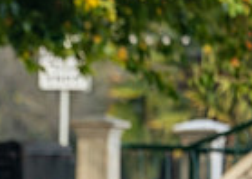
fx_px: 13106
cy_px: 249
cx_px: -135
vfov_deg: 0.8
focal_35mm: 1833
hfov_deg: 1.1
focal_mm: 400
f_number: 4.5
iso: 3200
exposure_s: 1/2500
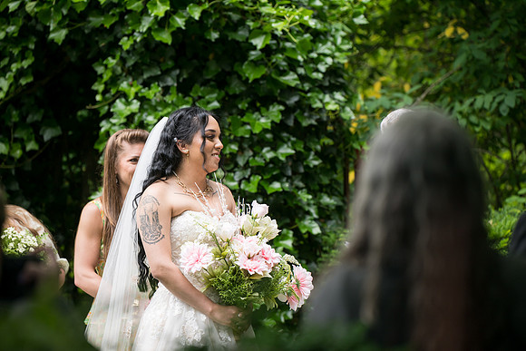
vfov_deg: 6.9
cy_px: 176
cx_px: 263
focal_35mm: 200
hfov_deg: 10.3
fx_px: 2923
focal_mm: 200
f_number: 4
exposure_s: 1/400
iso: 200
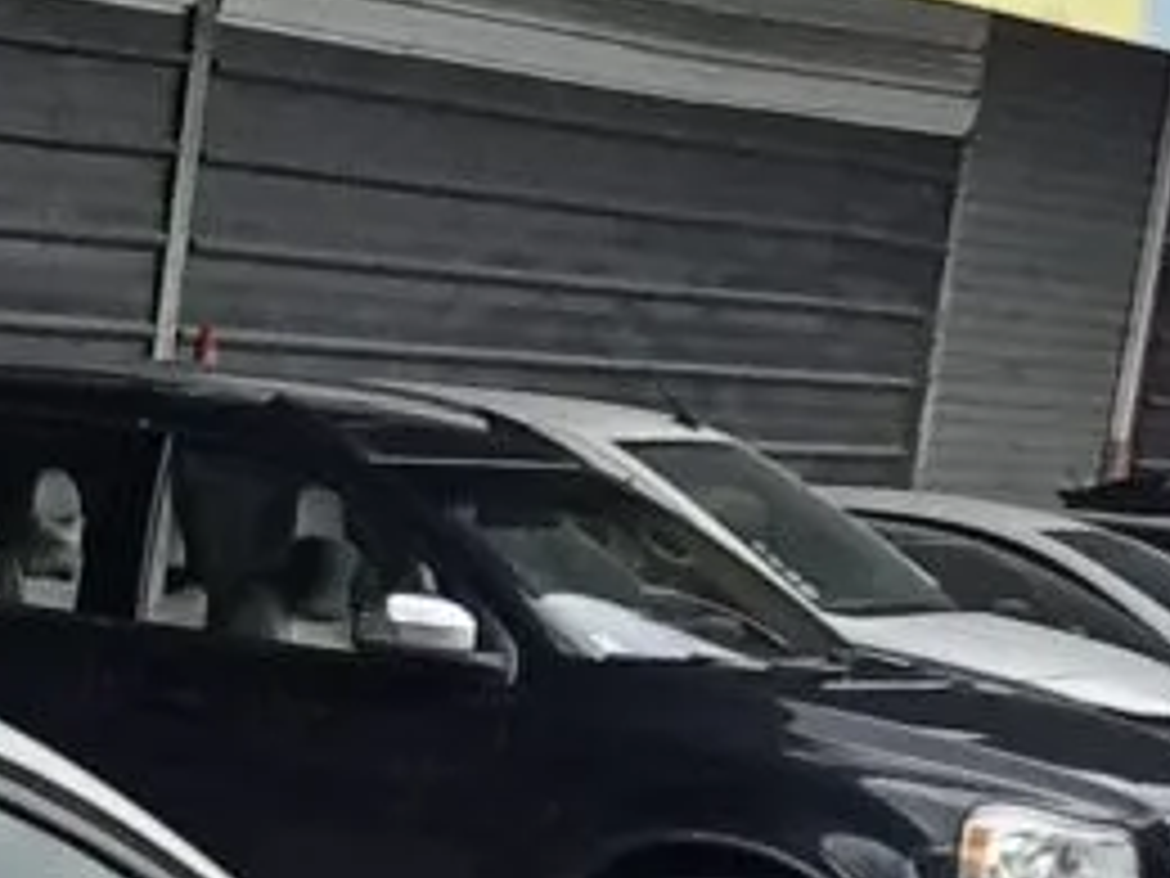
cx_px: -1935
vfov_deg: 6.9
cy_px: 1963
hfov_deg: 8.5
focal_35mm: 207
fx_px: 6996
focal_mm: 3.46
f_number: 2.2
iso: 100
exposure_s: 1/221
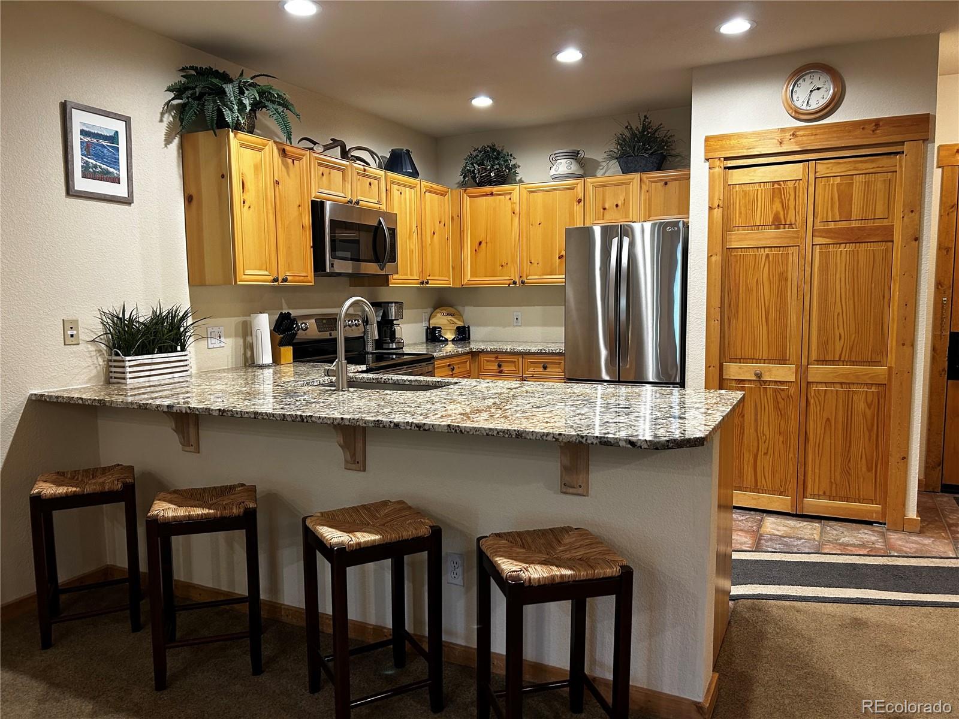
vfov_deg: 53.1
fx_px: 720
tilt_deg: -5.1
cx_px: 480
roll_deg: +1.3
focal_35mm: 26
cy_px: 360
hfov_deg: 67.3
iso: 160
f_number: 1.5
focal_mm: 5.7
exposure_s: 1/60
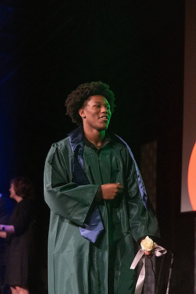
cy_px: 147
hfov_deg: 19.5
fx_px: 572
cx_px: 98
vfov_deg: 28.8
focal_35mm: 70
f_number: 2.8
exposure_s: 1/1000
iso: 16000
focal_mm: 70
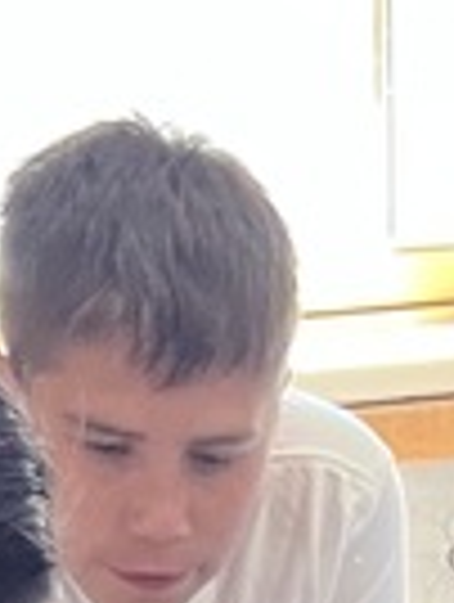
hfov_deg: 7.4
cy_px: 1822
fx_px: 3451
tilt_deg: -32.9
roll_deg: -0.6
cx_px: 607
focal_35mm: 198
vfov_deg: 8.4
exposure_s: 1/60
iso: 200
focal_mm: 5.7
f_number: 1.5
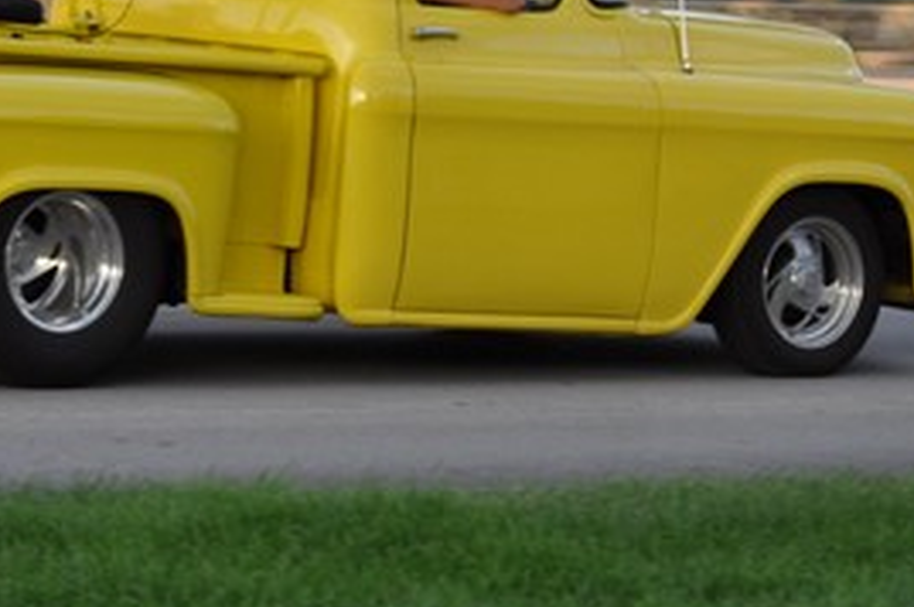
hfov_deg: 7.7
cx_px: 471
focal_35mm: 269
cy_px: 32
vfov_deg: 5.1
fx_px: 6821
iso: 400
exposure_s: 1/400
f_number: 5
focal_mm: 60
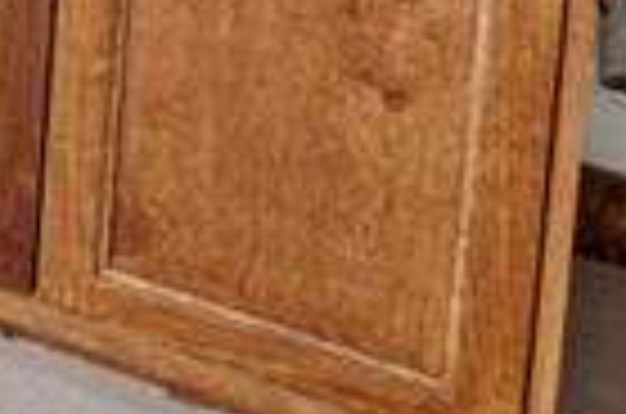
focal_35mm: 118
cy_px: -724
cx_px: -991
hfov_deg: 12.5
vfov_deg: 9.6
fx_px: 2047
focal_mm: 16
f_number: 9
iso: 640
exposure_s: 1/30
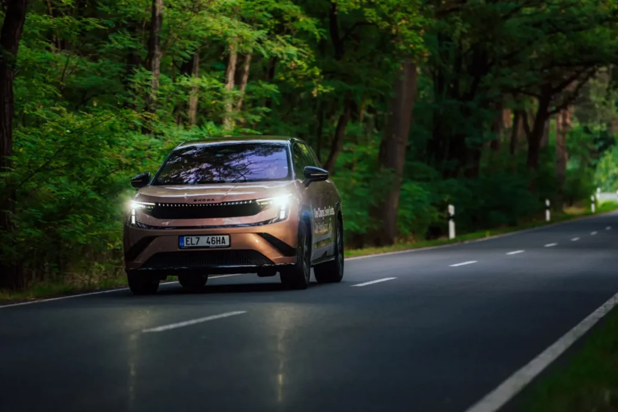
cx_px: 309
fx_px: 3090
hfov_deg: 11.4
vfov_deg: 7.6
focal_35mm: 180
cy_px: 206
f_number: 2.8
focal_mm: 180
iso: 400
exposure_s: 1/200
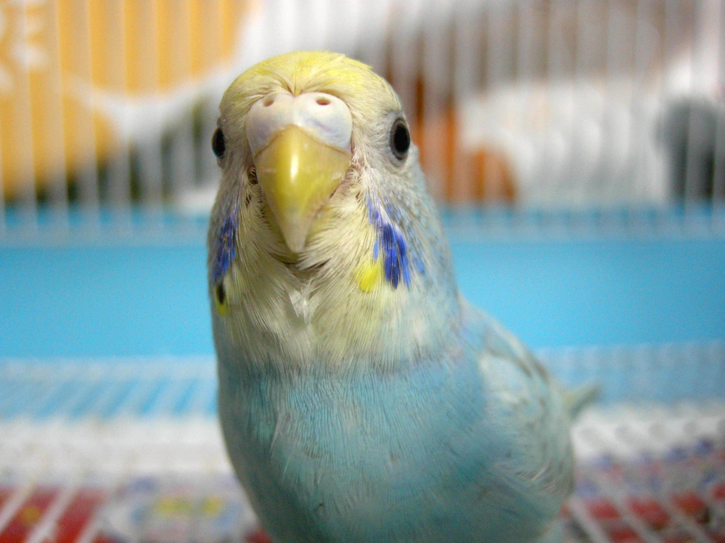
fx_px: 733
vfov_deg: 40.7
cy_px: 272
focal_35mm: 35
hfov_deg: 52.6
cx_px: 362
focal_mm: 7.5
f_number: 2.7
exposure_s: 1/21.8
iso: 400
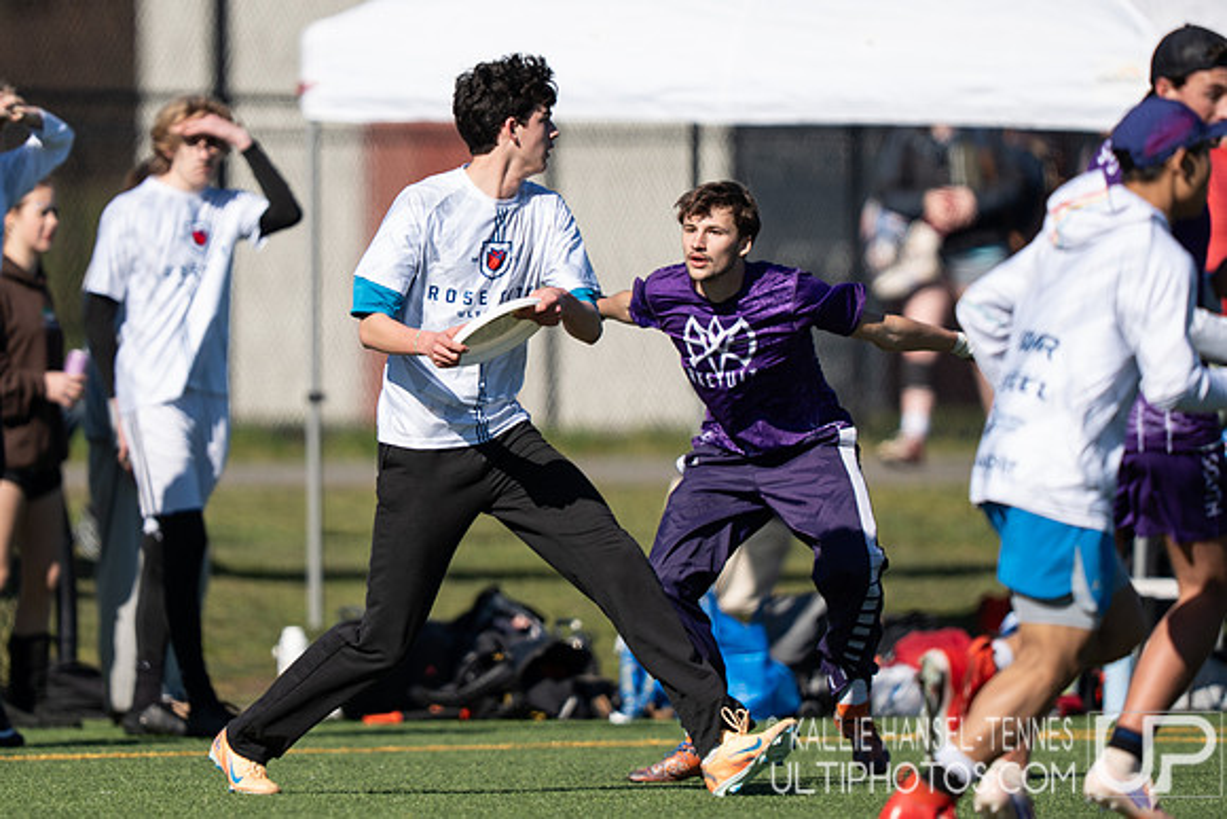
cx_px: 407
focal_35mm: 631
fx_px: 21502
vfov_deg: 2.2
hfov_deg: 3.3
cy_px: 362
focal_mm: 400
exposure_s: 1/2000
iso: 100
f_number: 2.8
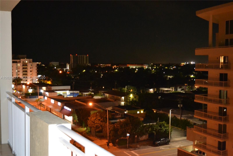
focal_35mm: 42
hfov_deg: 46.4
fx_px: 272
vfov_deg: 31.9
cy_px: 78
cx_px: 116
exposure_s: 1/15
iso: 3200
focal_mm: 28
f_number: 4.2
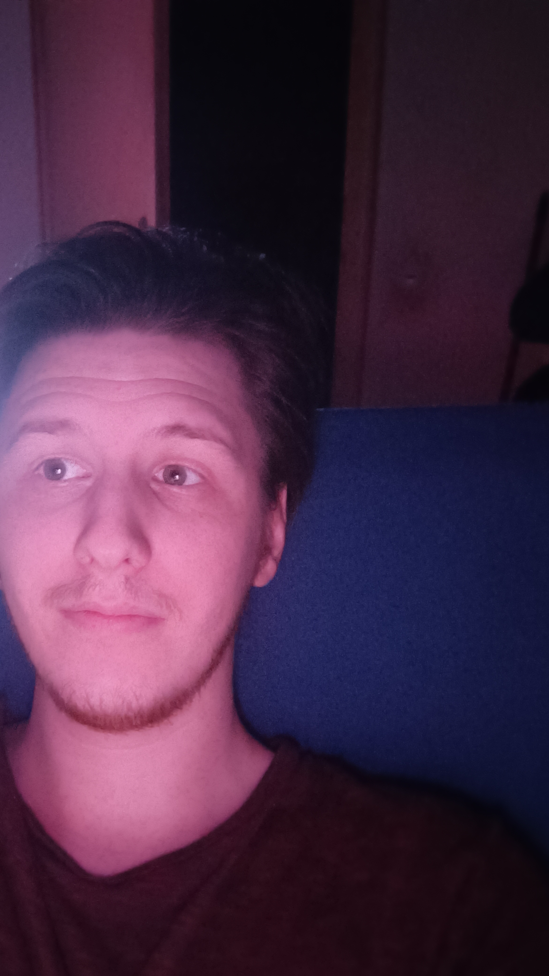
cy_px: 541
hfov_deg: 39.7
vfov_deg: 65.9
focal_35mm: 29
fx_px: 751
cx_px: 179
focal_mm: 3.24
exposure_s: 1/10
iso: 2126
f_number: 2.45
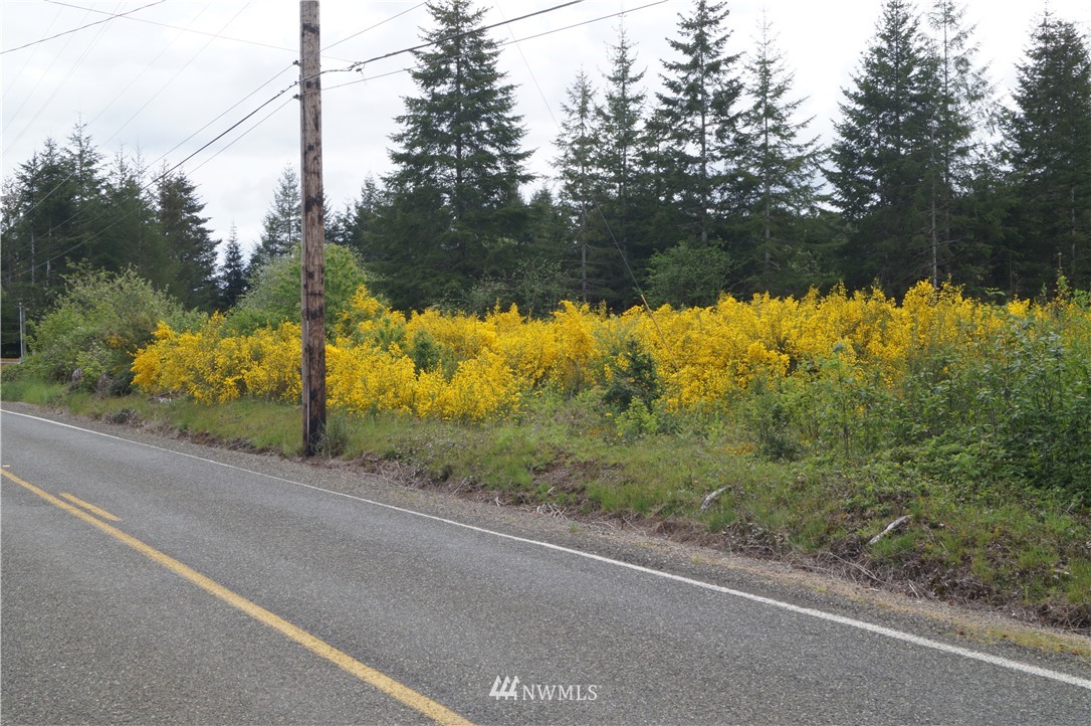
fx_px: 1362
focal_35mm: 45
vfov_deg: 29.8
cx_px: 546
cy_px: 363
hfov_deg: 43.6
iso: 160
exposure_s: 1/60
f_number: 14
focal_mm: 30
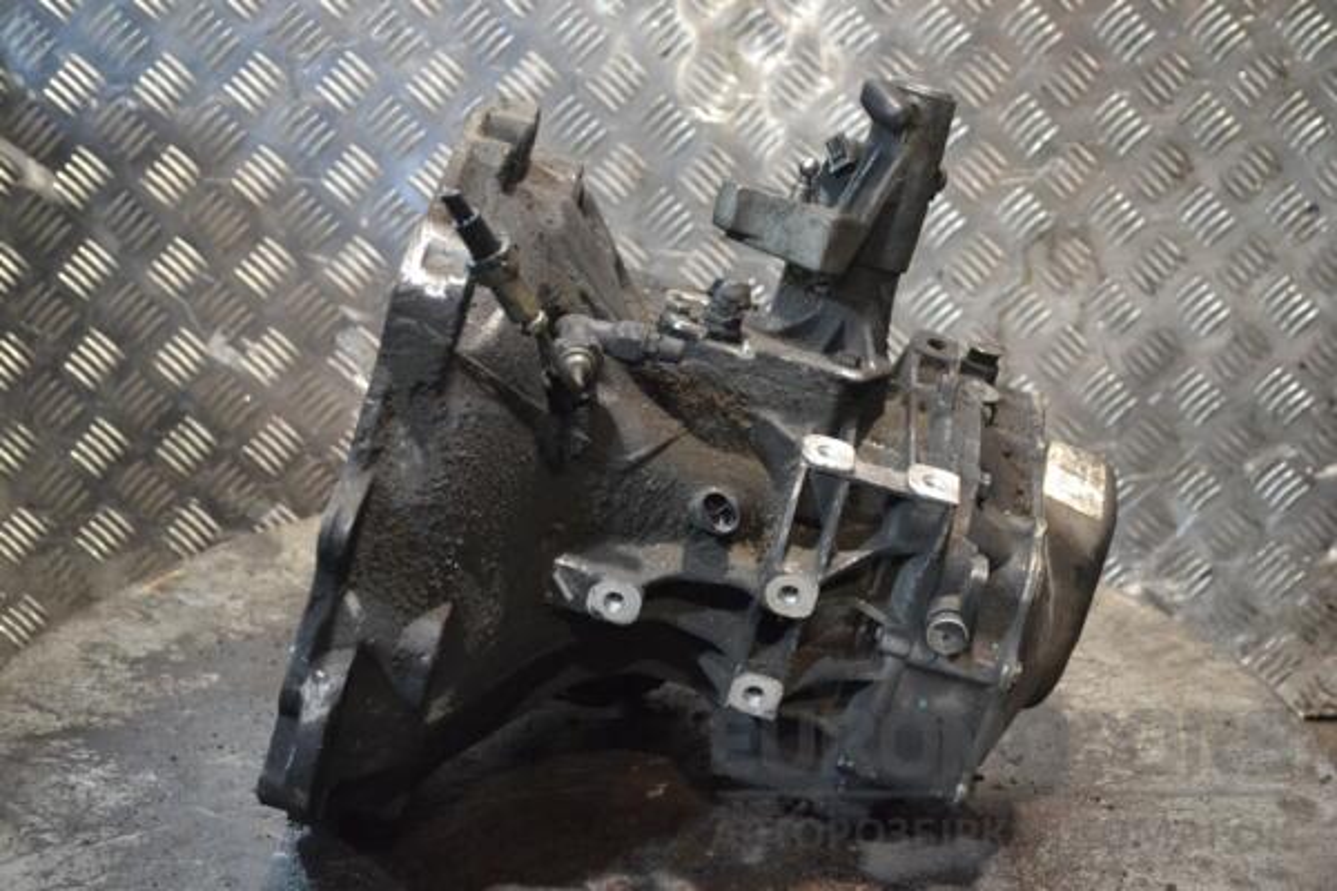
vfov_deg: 22.6
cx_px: 668
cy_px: 446
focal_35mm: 60
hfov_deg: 33.4
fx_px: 2228
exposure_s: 1/60
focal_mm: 40
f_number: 5.3
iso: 3200
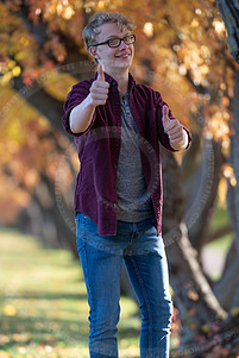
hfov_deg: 10.8
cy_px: 205
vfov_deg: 16.1
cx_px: 132
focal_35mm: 127
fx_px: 1263
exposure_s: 1/640
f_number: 1.2
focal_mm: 85
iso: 80
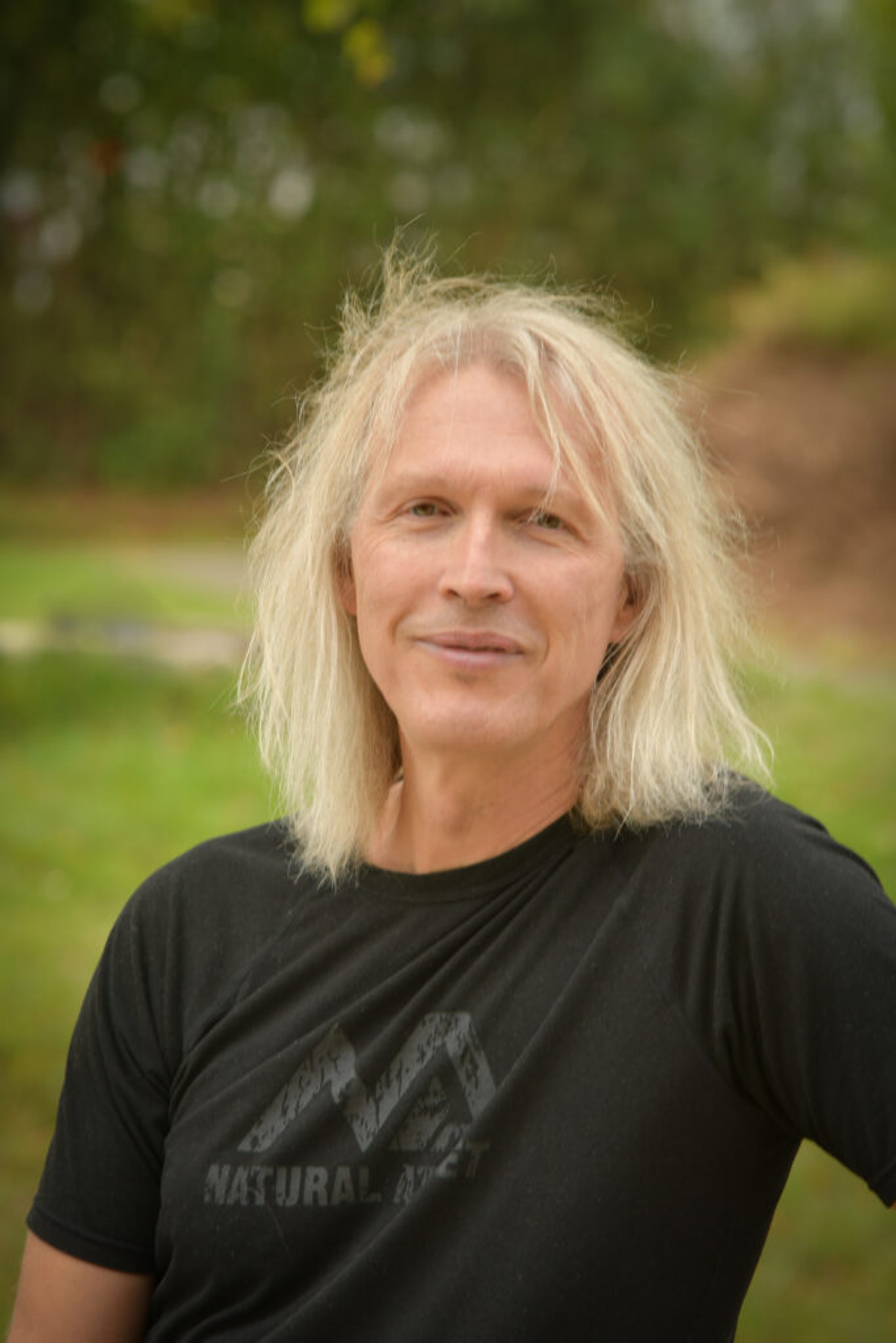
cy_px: 672
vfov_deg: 9.5
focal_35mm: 218
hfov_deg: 6.3
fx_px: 8117
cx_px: 448
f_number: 5.6
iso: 200
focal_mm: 145
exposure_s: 1/160
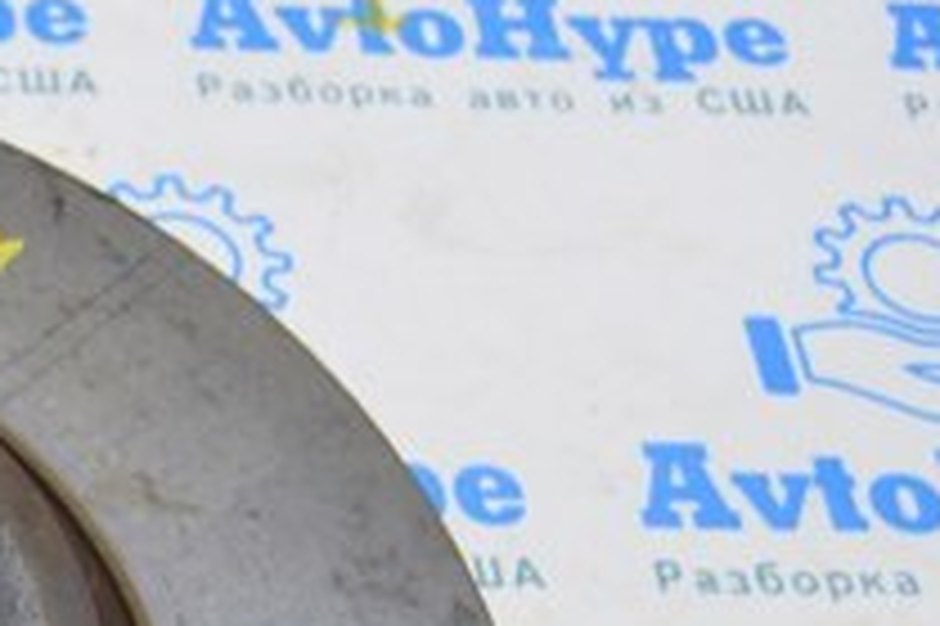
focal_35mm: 110
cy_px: 741
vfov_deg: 12.2
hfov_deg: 16.8
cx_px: -481
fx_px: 2870
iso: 400
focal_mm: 24
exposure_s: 1/20
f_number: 5.6
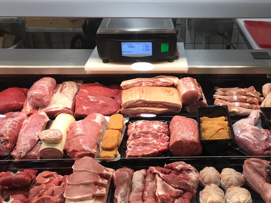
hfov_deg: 44.3
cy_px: 101
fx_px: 329
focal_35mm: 42
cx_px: 174
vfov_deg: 34.3
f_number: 2.2
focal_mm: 4.15
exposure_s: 1/33
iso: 40
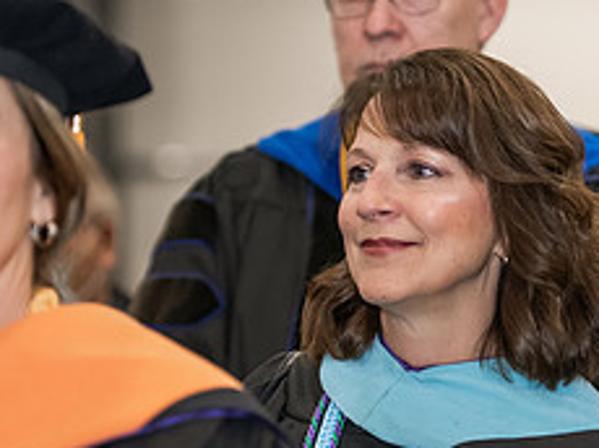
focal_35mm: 267
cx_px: 474
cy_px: 343
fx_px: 4615
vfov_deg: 5.6
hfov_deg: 7.4
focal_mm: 110
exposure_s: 1/200
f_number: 3.2
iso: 2000
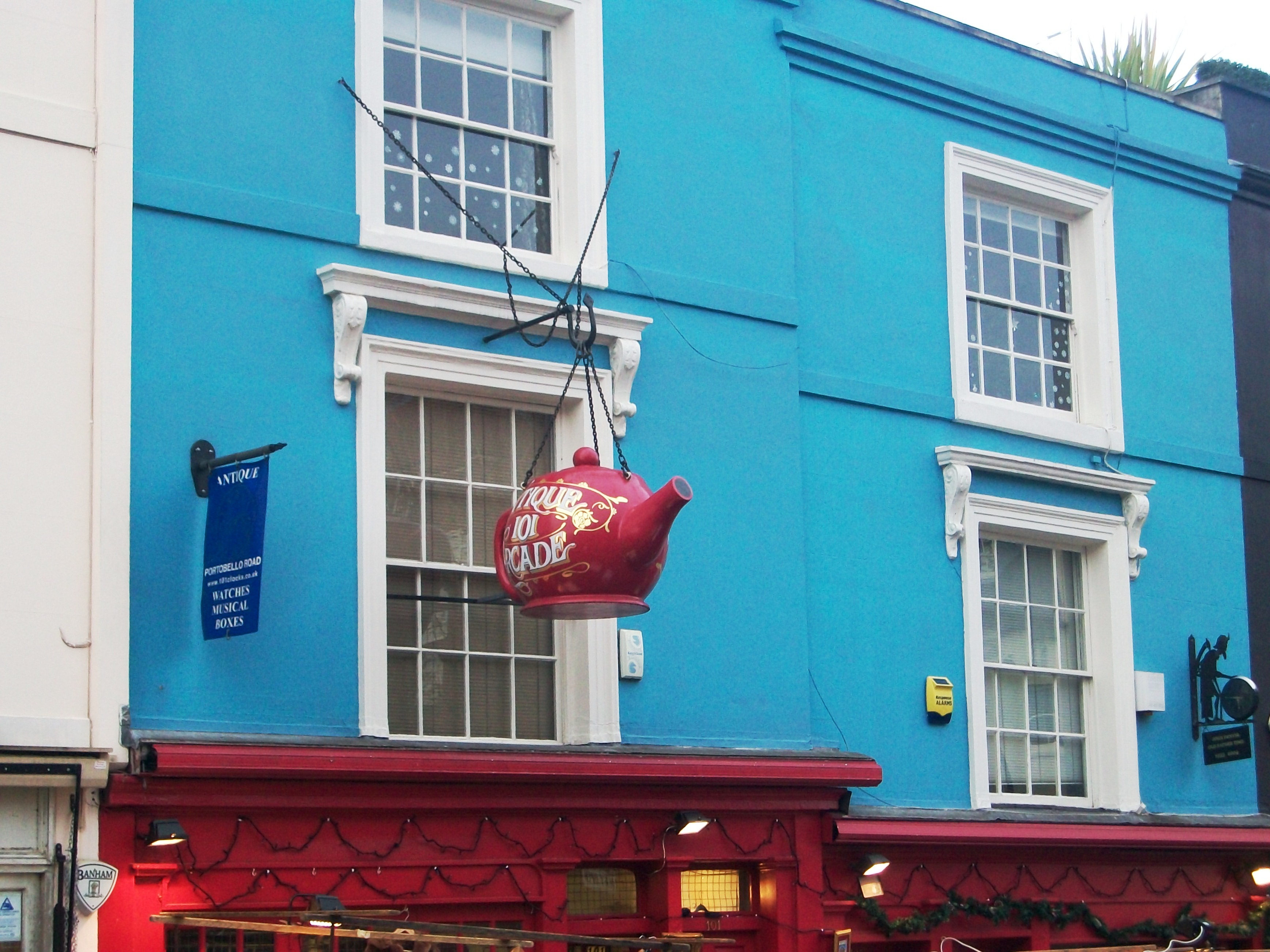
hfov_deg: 29.4
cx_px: 635
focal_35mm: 66
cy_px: 476
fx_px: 2421
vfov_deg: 22.3
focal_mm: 11
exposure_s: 1/80
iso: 120
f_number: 4.1
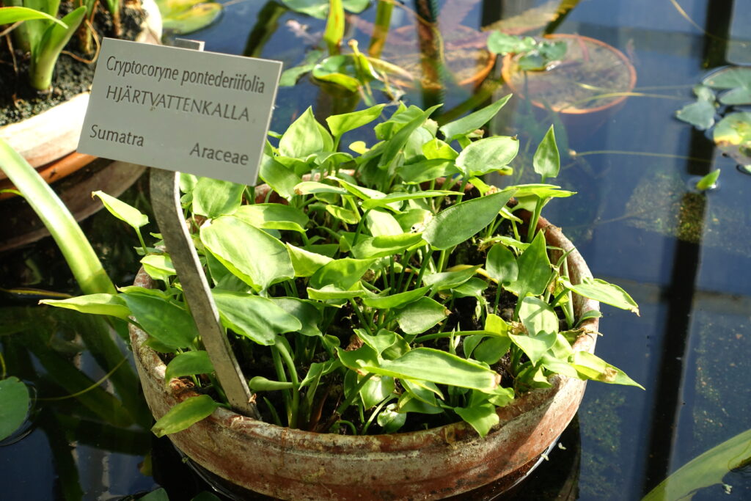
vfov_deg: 19.5
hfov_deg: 28.8
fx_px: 1460
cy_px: 250
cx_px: 376
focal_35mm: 70
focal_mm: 25.7
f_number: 5
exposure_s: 1/80
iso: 125
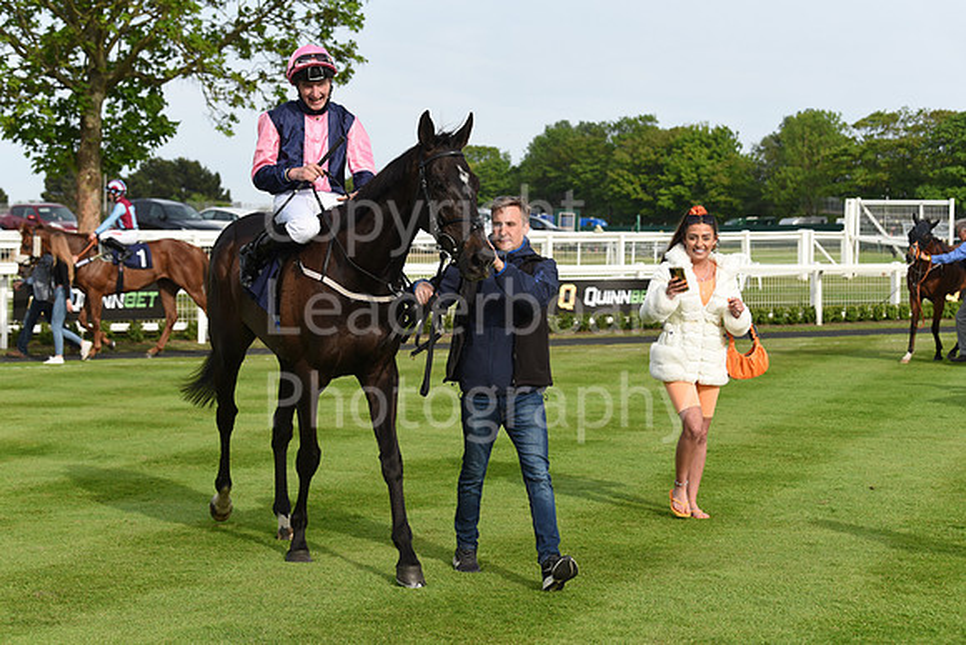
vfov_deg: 19.5
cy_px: 322
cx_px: 483
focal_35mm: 70
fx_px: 1879
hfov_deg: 28.8
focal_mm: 70
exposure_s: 1/1600
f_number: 5.6
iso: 400
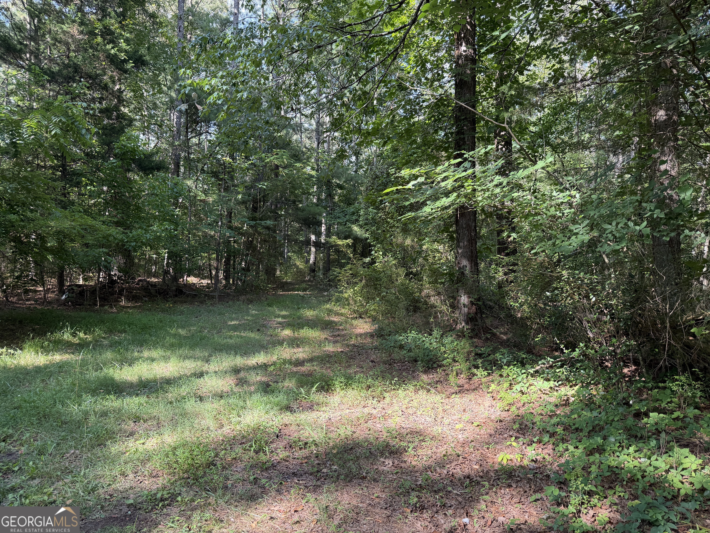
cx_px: 355
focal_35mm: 24
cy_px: 266
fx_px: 492
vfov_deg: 56.8
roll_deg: -0.8
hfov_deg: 71.6
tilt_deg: +0.2
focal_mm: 6.76
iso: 80
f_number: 1.78
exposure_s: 1/251
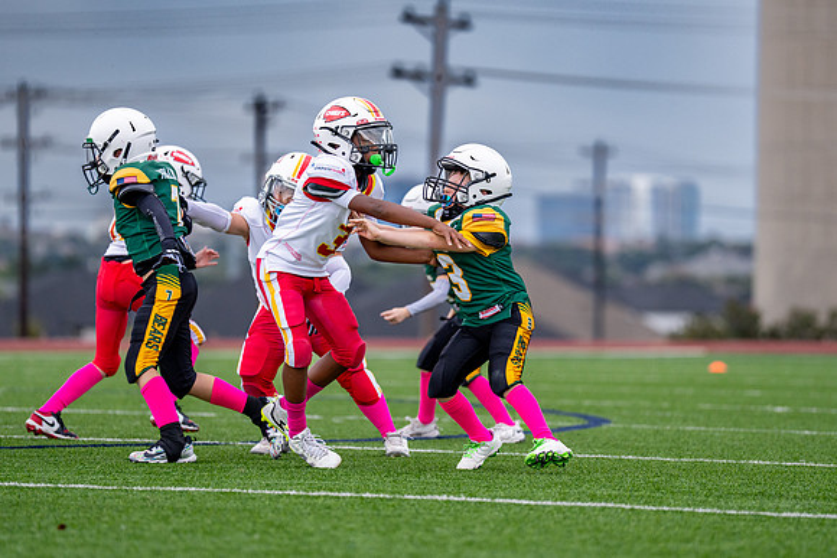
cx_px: 420
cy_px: 292
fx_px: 5894
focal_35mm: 253
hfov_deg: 8.1
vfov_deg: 5.4
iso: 640
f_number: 2.8
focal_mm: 200
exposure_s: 1/1250
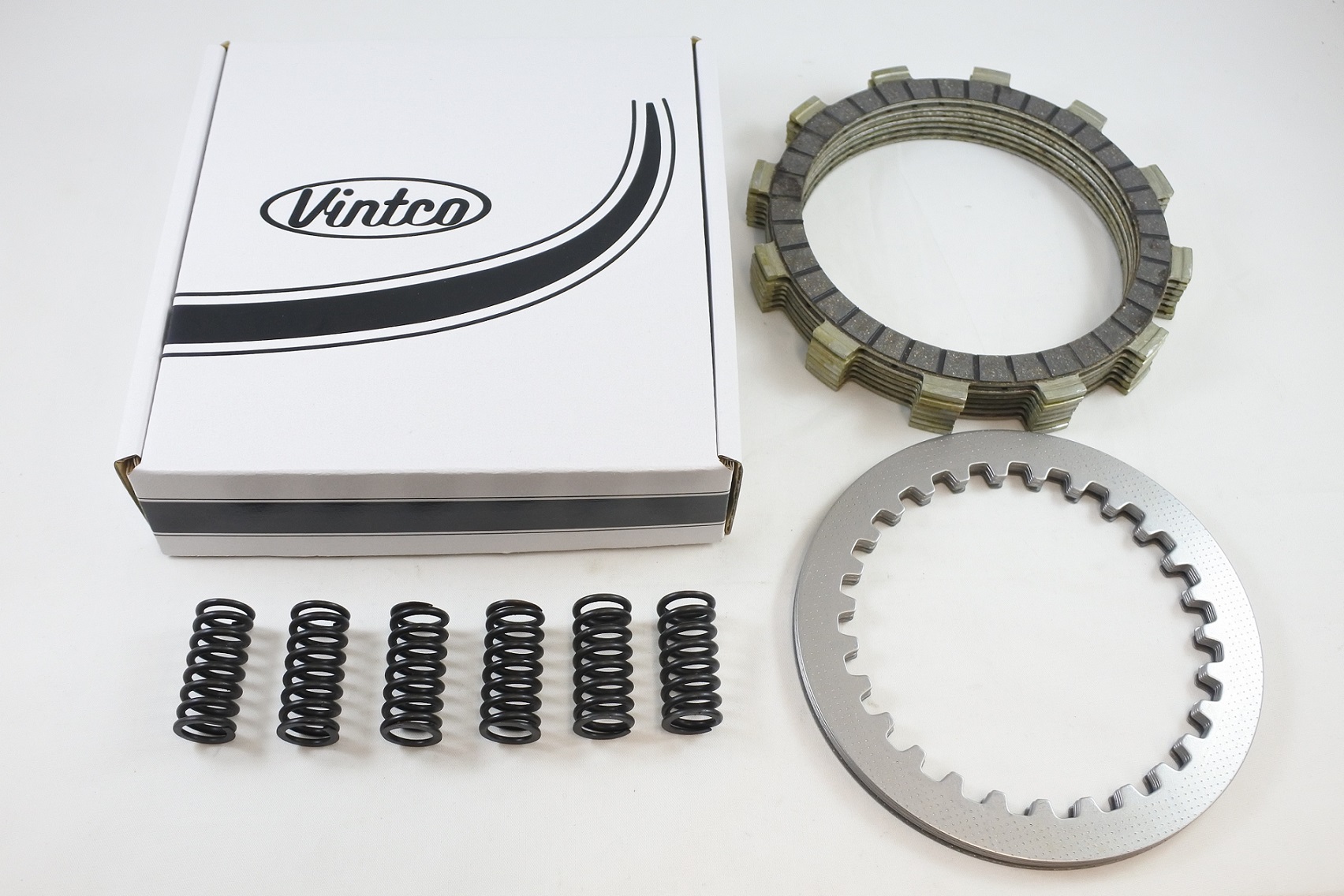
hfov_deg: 67.4
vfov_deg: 47.9
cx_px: 672
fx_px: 1008
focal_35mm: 27
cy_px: 448
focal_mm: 10
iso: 400
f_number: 3.5
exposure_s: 1/160
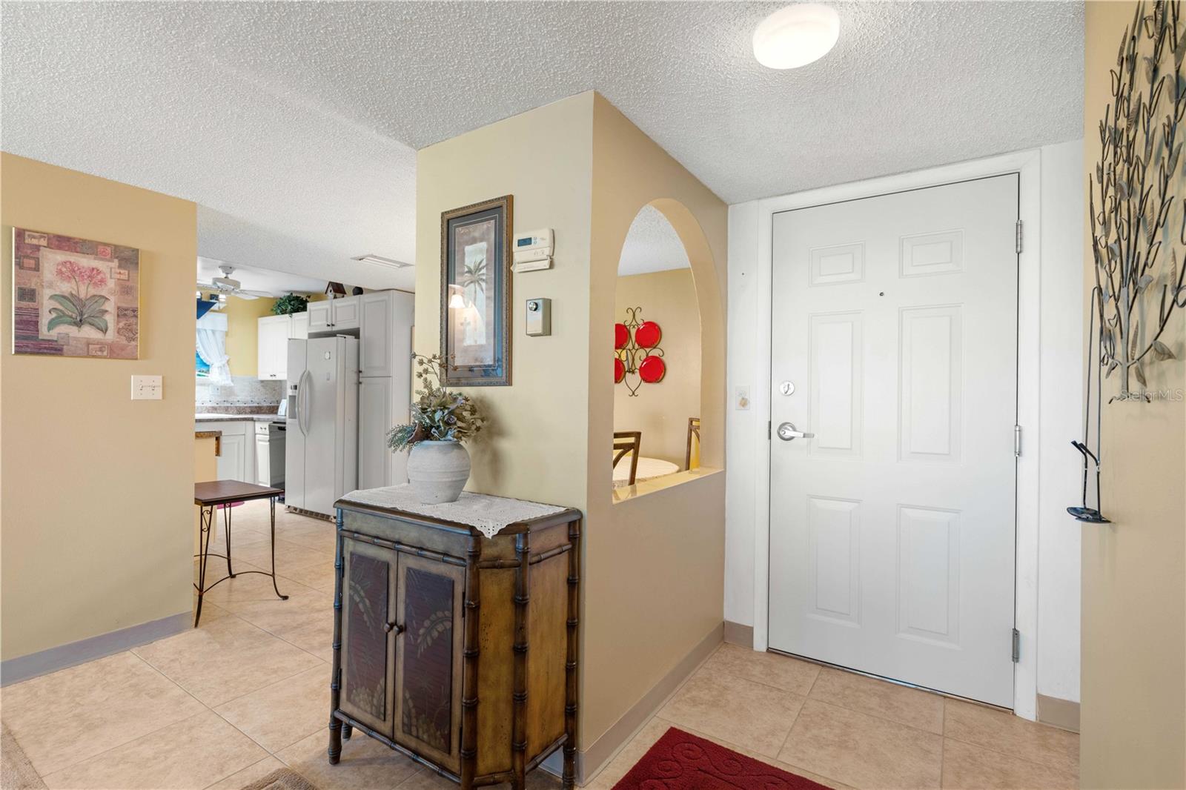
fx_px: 527
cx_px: 593
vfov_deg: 73.7
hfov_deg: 96.7
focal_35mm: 16
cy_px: 395
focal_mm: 16
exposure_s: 2
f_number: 8
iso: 640
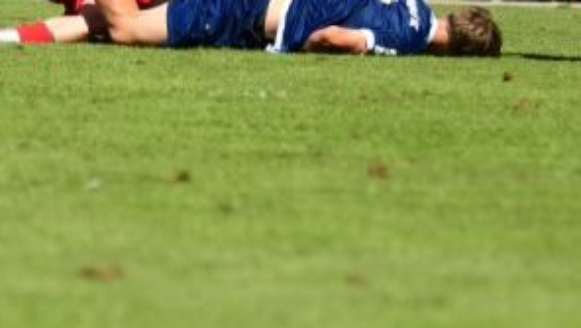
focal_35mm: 848
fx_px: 13074
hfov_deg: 2.5
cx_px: 190
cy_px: -129
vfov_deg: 1.4
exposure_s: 1/2000
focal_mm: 200
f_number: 5.3
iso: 320
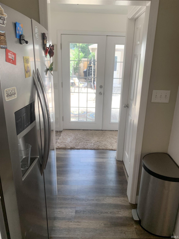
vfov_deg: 67.3
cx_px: 90
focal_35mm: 26
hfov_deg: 53.0
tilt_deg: -18.4
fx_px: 179
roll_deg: -2.8
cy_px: 120
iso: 64
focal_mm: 4.25
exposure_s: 1/121
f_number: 1.8
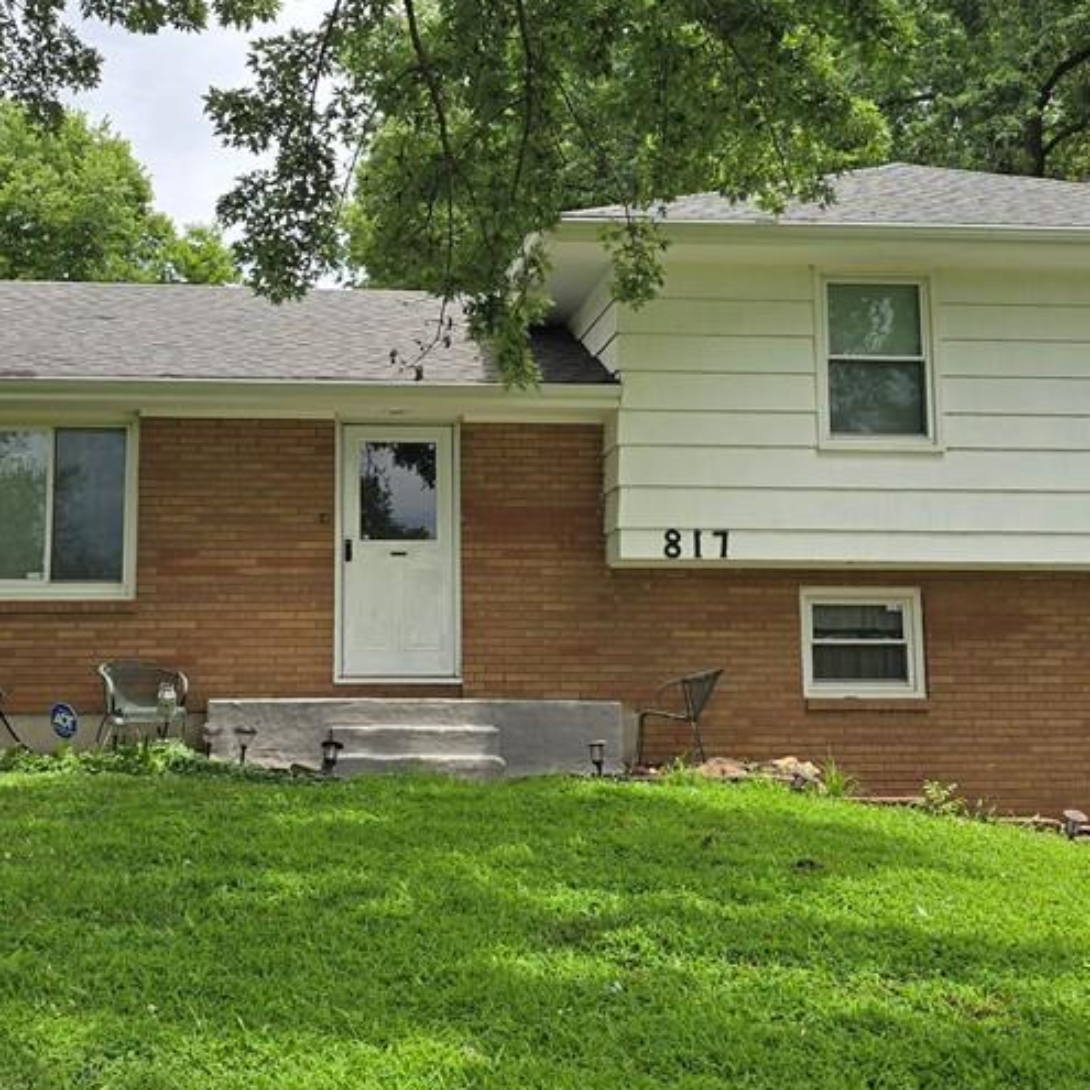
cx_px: 562
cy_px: 439
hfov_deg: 40.0
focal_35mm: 42
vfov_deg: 39.9
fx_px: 1496
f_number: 1.7
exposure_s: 1/714
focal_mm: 6.3
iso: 12
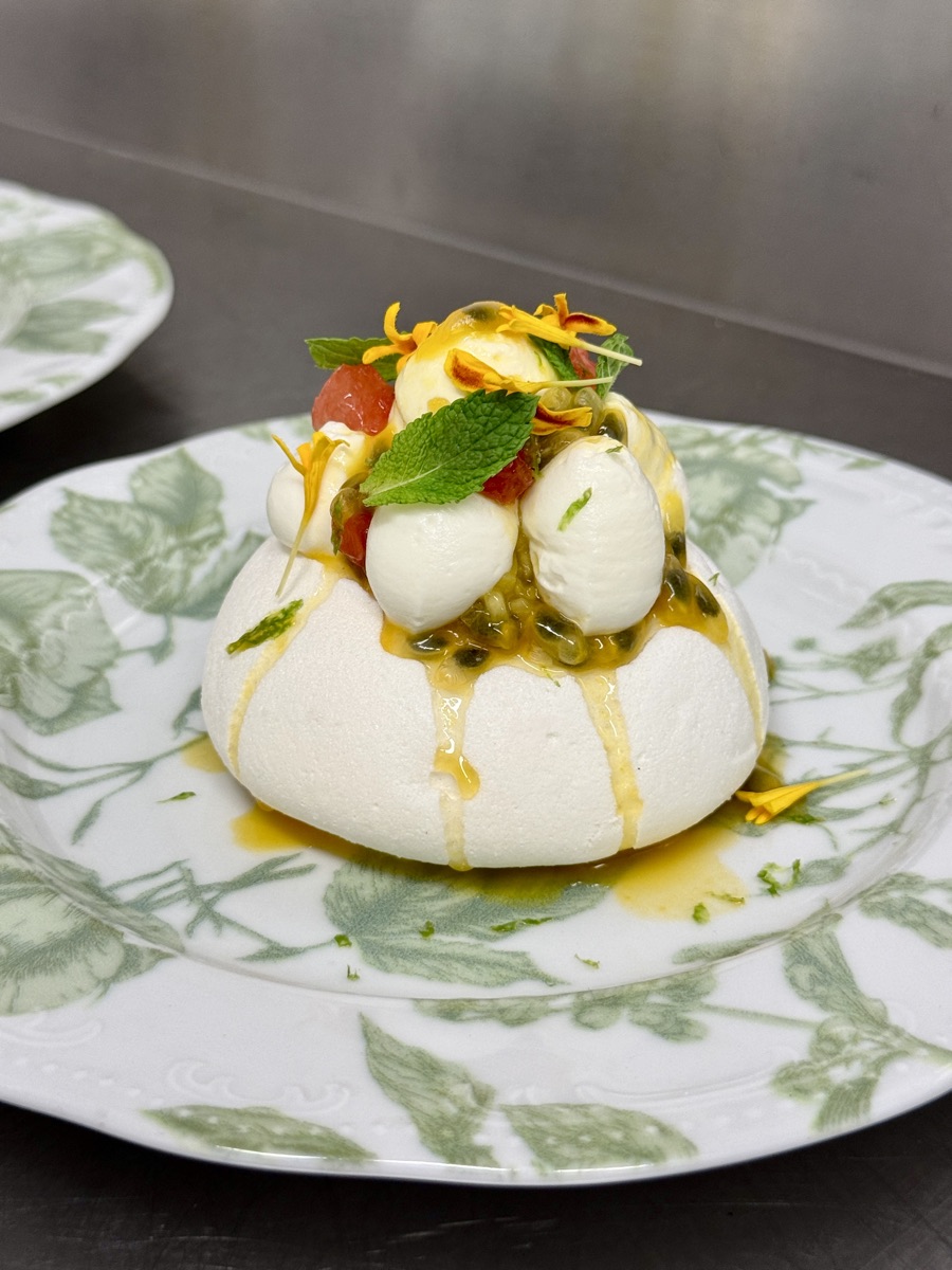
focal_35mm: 48
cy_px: 635
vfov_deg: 39.7
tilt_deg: -26.9
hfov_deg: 30.3
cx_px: 476
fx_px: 1760
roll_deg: +2.3
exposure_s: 1/100
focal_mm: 6.76
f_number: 1.78
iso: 100
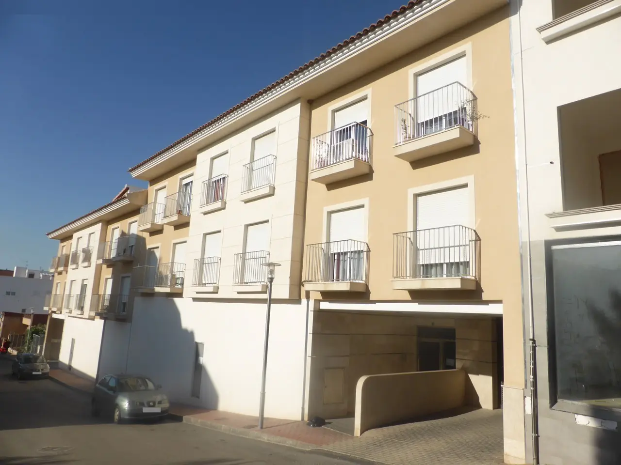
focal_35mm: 24
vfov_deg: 56.8
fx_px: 431
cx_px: 310
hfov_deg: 71.6
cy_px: 232
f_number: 3.3
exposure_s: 1/2000
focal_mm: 4.3
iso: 100
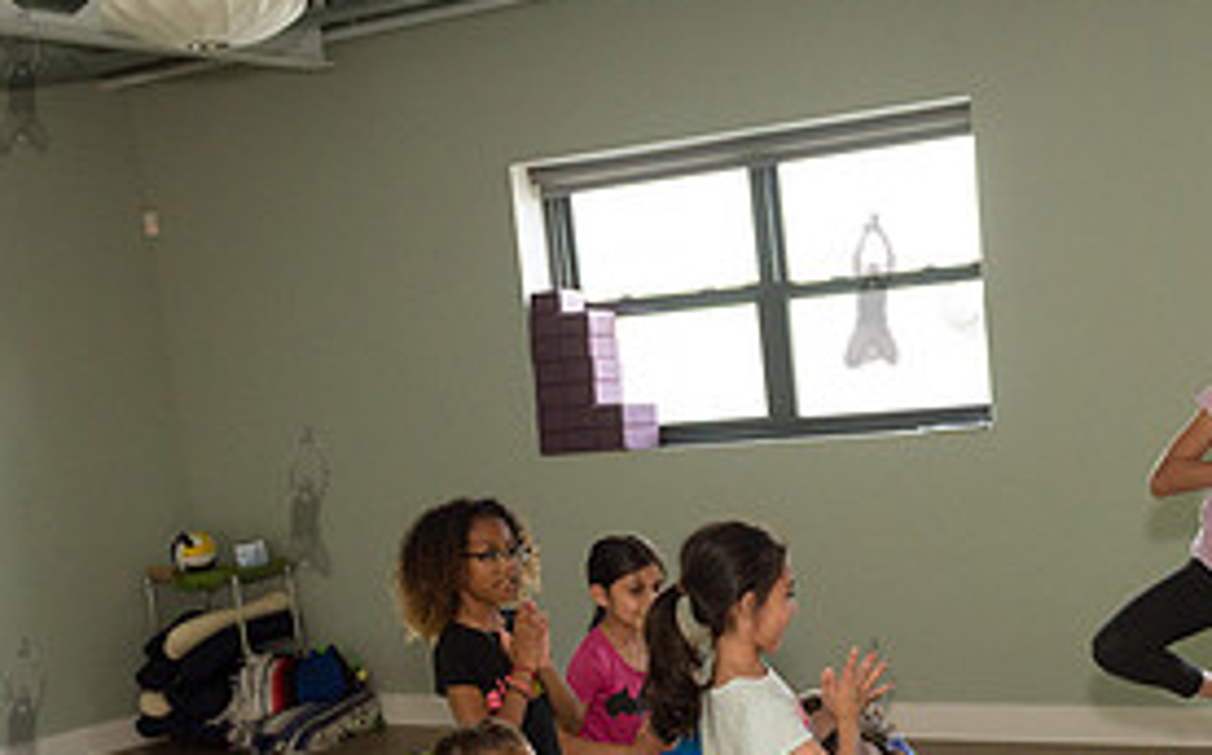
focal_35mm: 60
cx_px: 869
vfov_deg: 21.0
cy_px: 713
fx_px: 1980
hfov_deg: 33.5
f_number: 4
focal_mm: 28
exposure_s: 1/640
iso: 1600
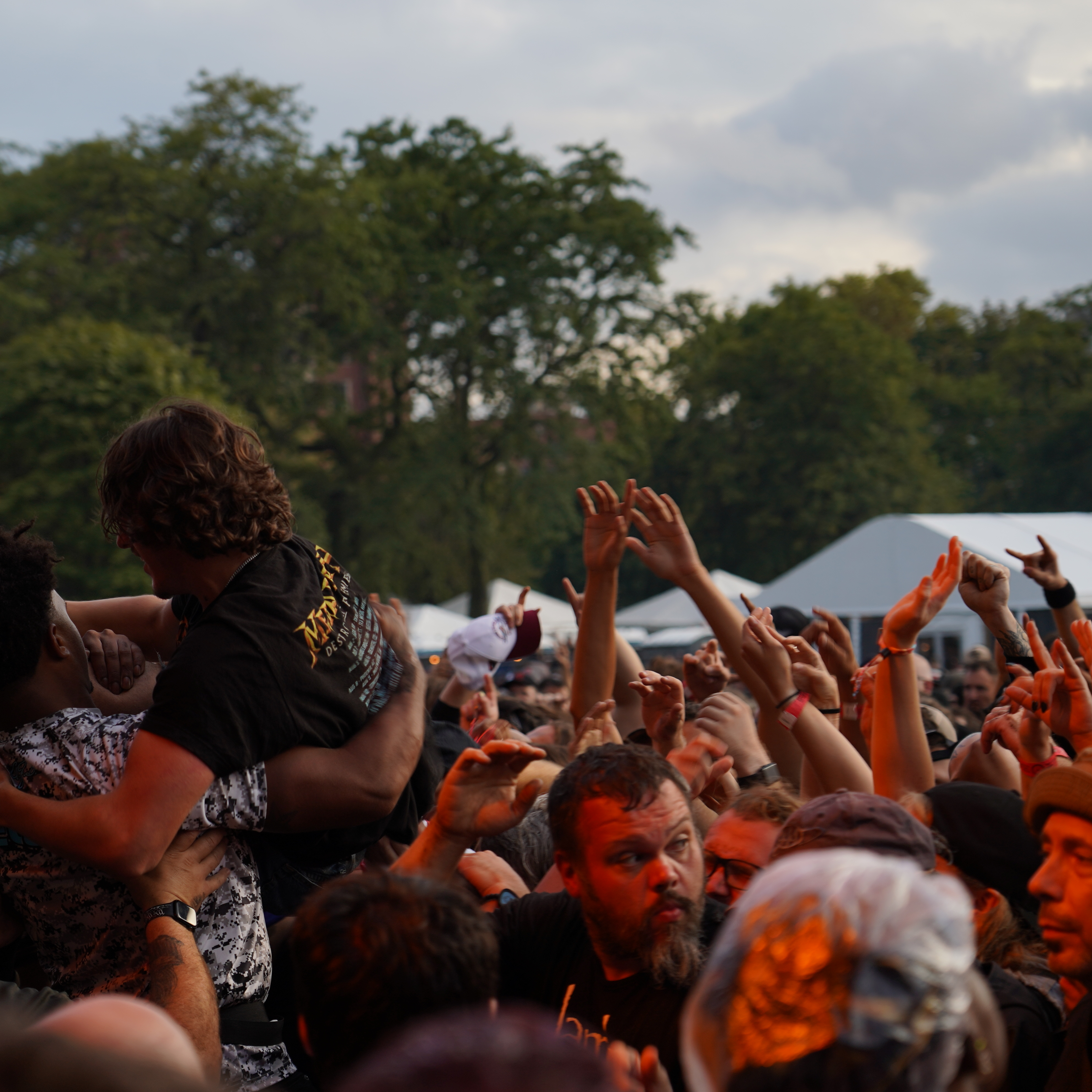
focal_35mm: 103
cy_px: 549
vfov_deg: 16.9
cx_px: 380
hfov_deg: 16.9
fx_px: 3676
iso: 100
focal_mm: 80
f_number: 4.5
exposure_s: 1/100
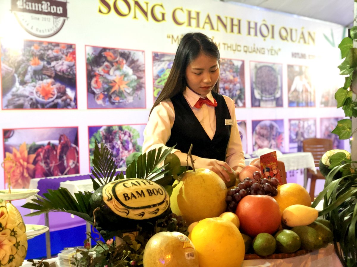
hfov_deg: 36.8
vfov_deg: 28.0
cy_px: 134
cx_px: 178
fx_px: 536
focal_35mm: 52
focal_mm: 6
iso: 160
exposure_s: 1/10
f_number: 2.4
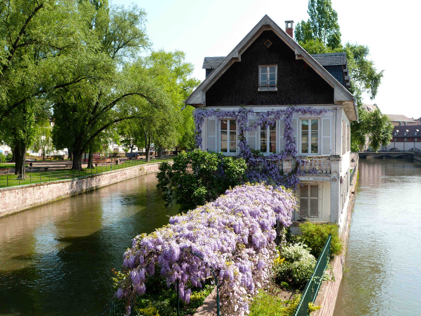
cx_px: 210
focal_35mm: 35
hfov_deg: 52.6
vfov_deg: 40.7
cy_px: 158
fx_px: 426
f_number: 4.5
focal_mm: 6.2
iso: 100
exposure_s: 1/250
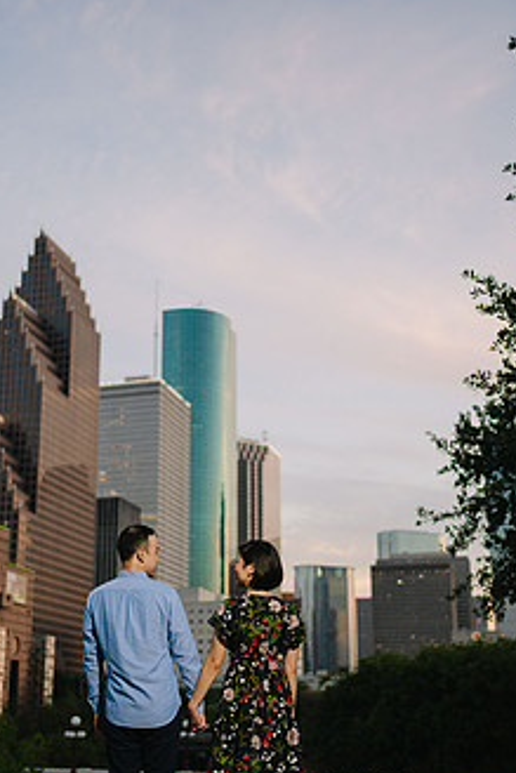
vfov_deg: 41.0
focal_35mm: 48
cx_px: 184
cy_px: 429
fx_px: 1031
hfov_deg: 28.0
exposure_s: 1/250
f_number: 1.8
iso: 100
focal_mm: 35
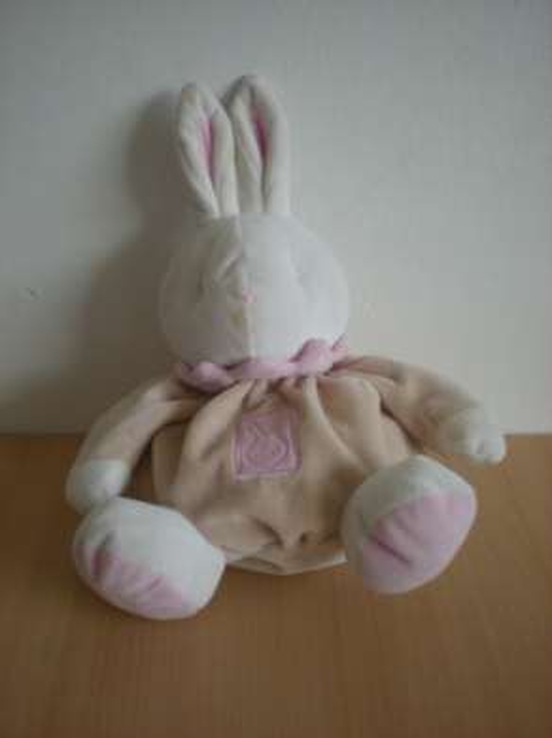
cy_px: 369
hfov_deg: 37.7
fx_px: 809
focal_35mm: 38
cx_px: 276
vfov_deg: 49.0
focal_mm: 6.3
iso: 200
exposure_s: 1/23.6
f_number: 3.1
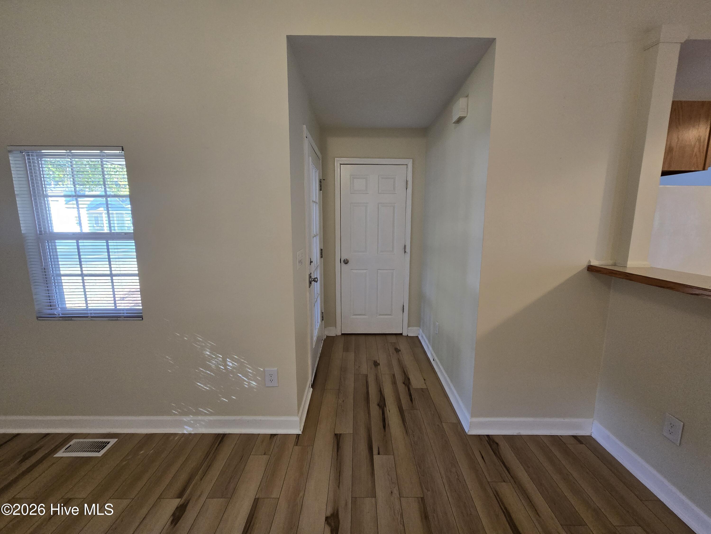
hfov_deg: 106.2
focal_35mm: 13
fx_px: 267
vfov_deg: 89.9
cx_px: 356
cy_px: 267
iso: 250
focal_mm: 2.2
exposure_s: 1/60
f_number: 2.2
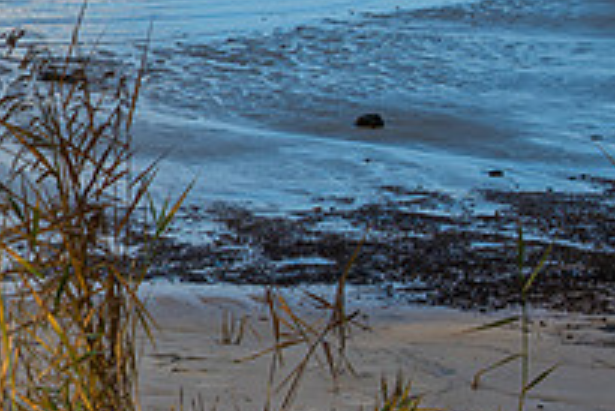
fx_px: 2427
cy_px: 2
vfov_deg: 9.6
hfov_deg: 13.8
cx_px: -219
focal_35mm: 142
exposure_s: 1/160
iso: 200
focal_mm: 50
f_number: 8
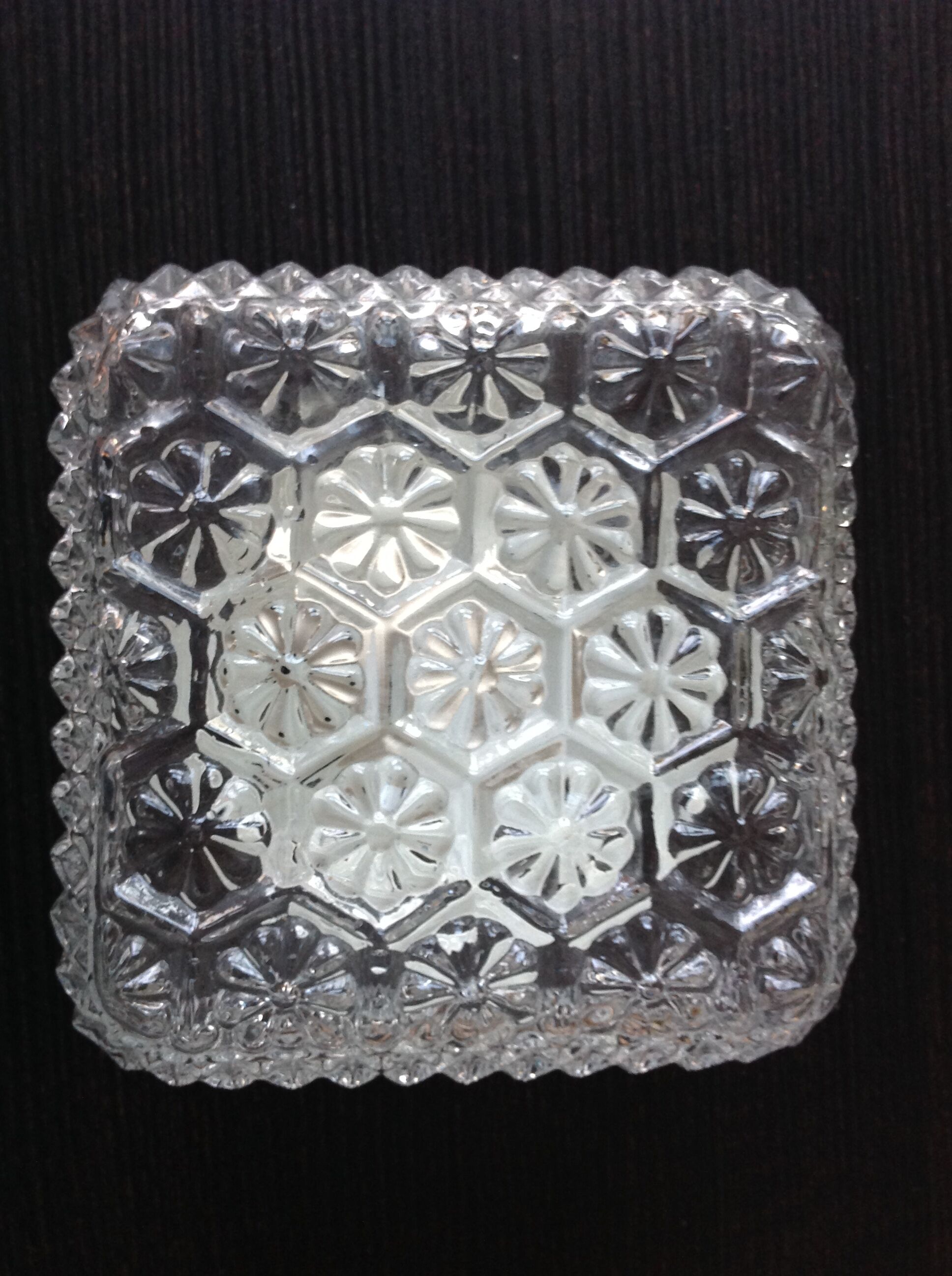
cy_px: 638
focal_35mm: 35
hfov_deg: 40.6
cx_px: 476
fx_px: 1287
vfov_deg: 52.7
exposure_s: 1/15
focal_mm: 4.28
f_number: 2.4
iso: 125
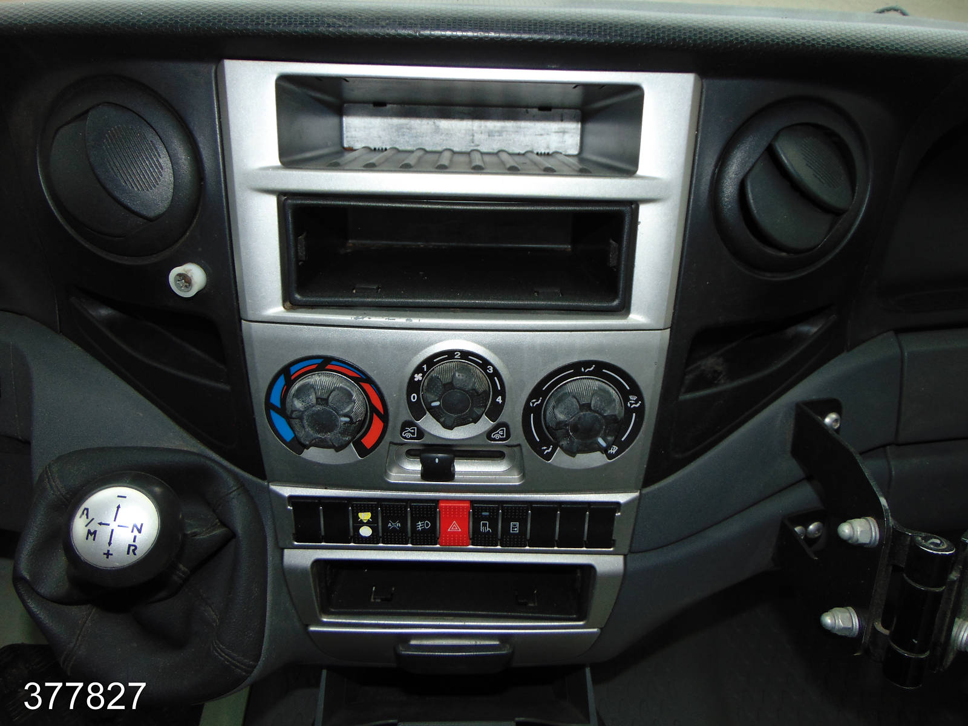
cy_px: 363
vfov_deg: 54.9
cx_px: 484
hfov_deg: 69.4
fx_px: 699
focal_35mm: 25
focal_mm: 4.5
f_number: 3
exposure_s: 1/30
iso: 80
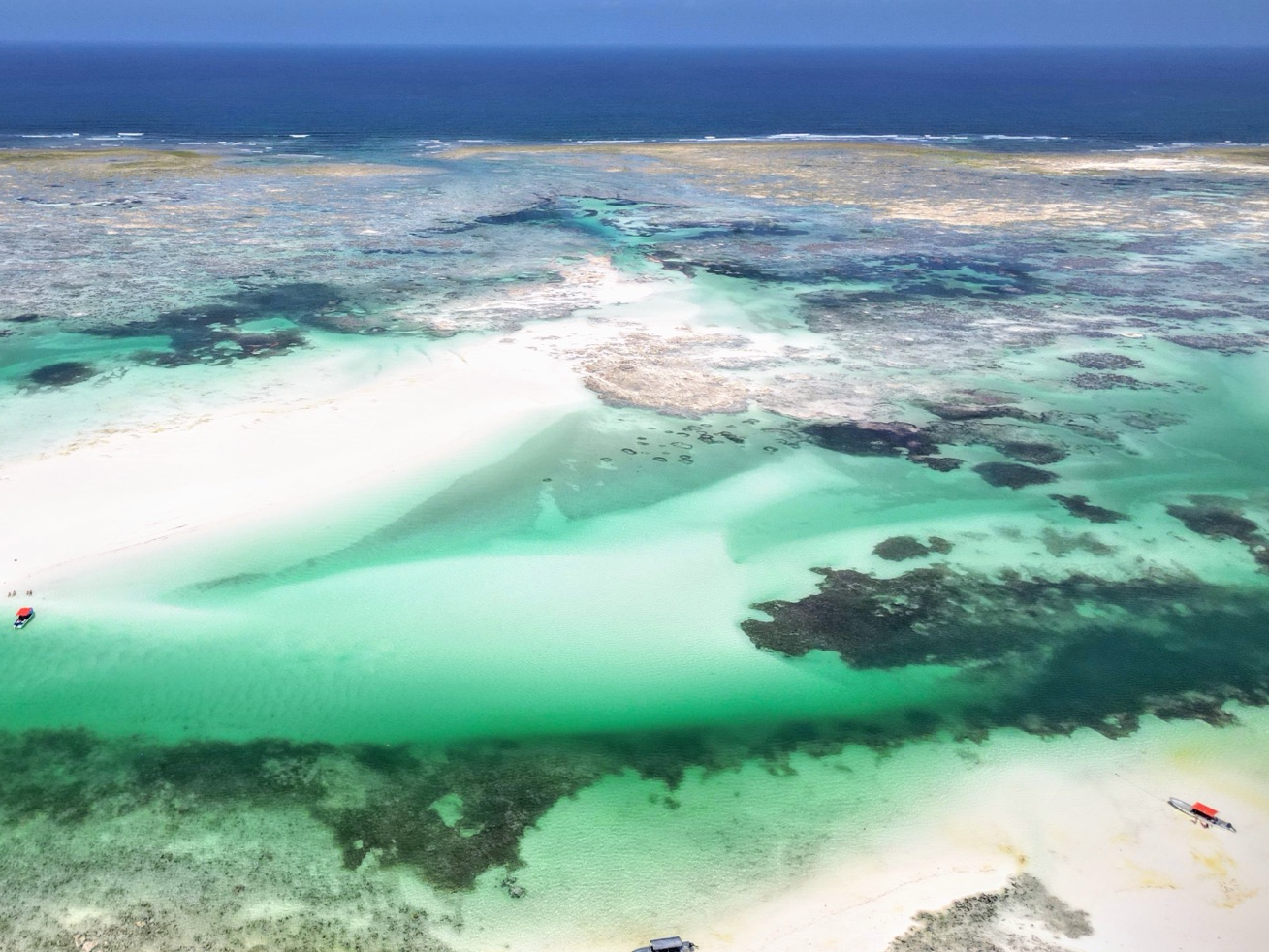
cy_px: 345
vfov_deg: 42.6
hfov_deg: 54.4
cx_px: 443
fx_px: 1210
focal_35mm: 33
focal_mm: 6.72
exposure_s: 1/500
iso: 110
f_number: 1.7
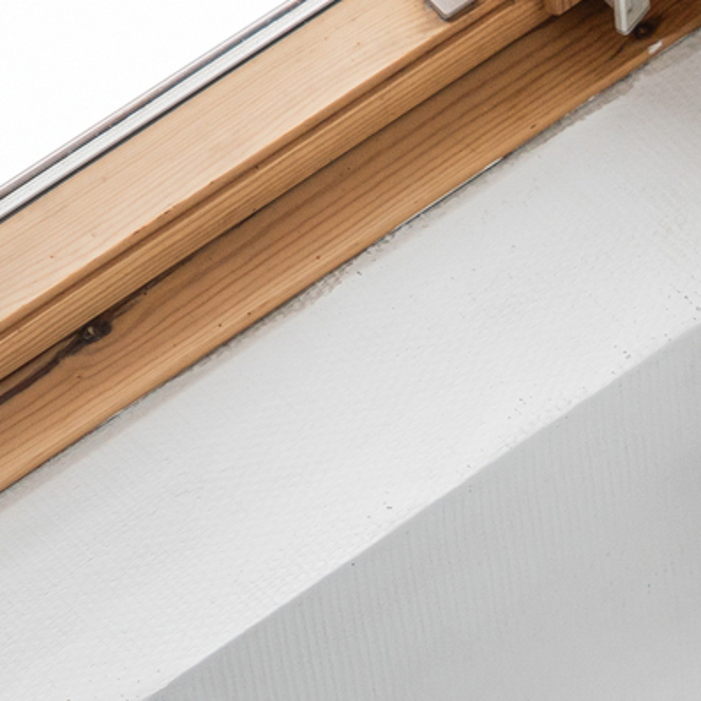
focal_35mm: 257
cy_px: 1038
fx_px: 5888
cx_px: 154
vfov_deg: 6.7
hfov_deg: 6.8
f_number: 1.8
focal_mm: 50
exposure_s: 1/1000
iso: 250
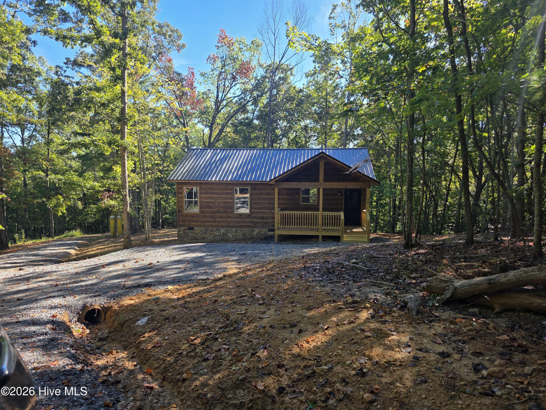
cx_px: 273
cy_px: 205
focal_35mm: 23
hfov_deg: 73.9
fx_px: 363
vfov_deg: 58.9
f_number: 1.7
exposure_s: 1/1809
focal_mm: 6.3
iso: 80
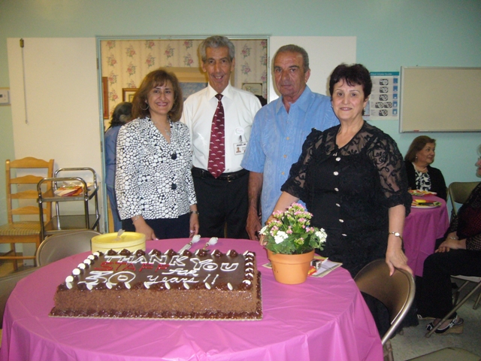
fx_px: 486
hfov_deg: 52.6
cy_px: 180
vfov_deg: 40.7
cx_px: 240
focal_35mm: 35
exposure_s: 1/30
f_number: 2.8
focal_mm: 5.8
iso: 250
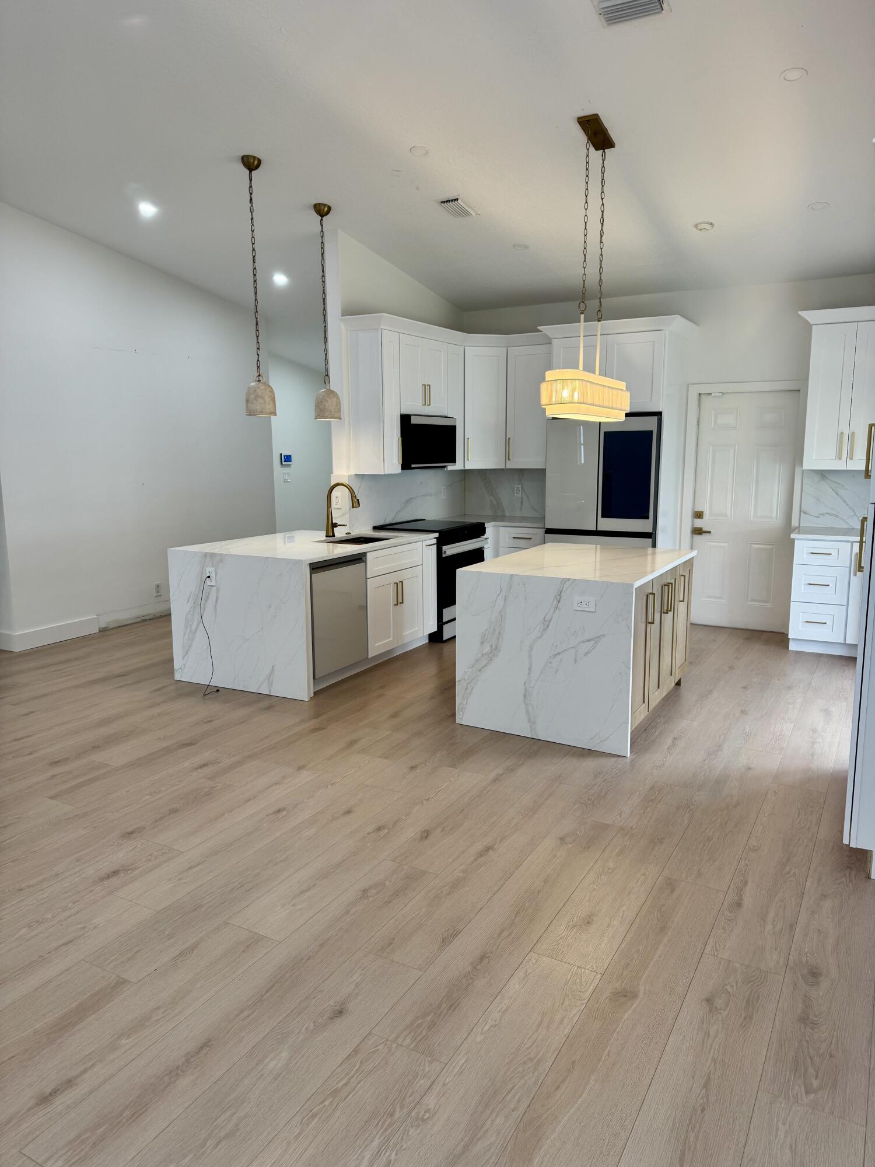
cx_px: 438
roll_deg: +0.6
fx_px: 809
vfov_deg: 71.6
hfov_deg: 56.8
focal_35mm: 24
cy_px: 584
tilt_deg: -9.9
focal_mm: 6.76
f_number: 1.78
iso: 125
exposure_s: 1/120
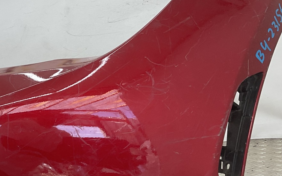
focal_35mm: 70
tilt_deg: -14.2
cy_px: 166
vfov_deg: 18.2
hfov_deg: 27.7
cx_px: 1
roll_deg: +8.4
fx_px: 538
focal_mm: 3
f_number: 1.8
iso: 20
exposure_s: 1/100
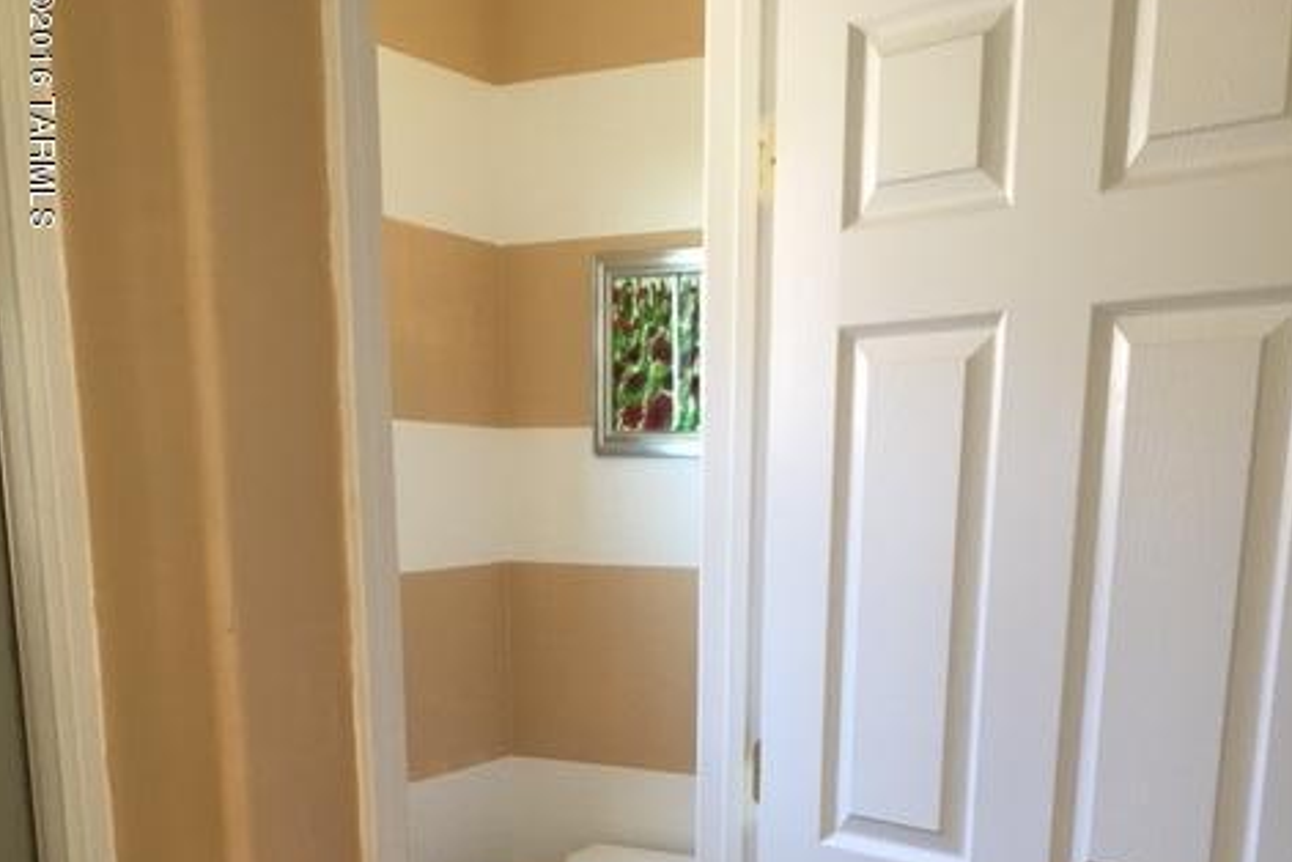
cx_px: 645
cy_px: 848
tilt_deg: -12.9
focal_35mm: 41
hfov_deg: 47.4
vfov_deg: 30.5
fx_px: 1471
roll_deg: +0.3
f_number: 2.2
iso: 80
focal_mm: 4.15
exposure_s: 1/30
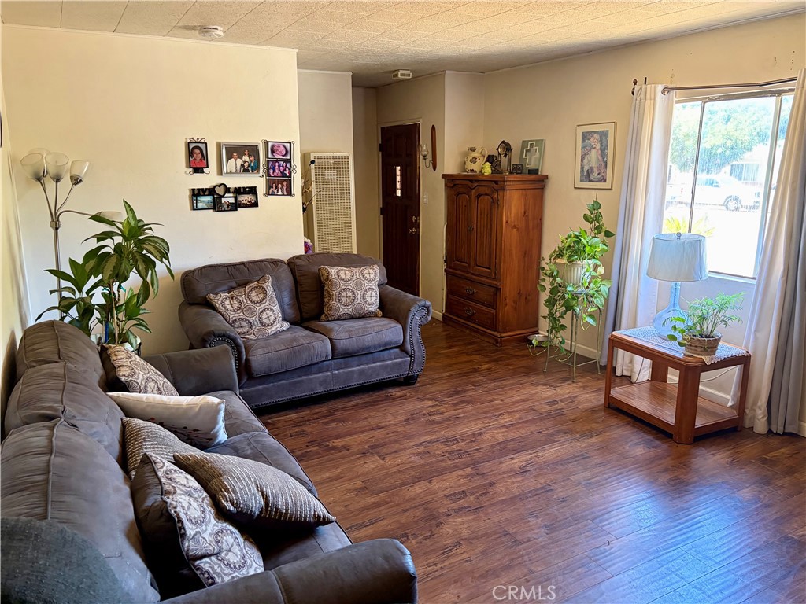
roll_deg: +1.2
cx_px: 403
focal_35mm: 26
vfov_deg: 53.1
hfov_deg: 67.3
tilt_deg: -11.7
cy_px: 302
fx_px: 605
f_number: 1.6
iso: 250
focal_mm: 5.96
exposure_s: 1/60
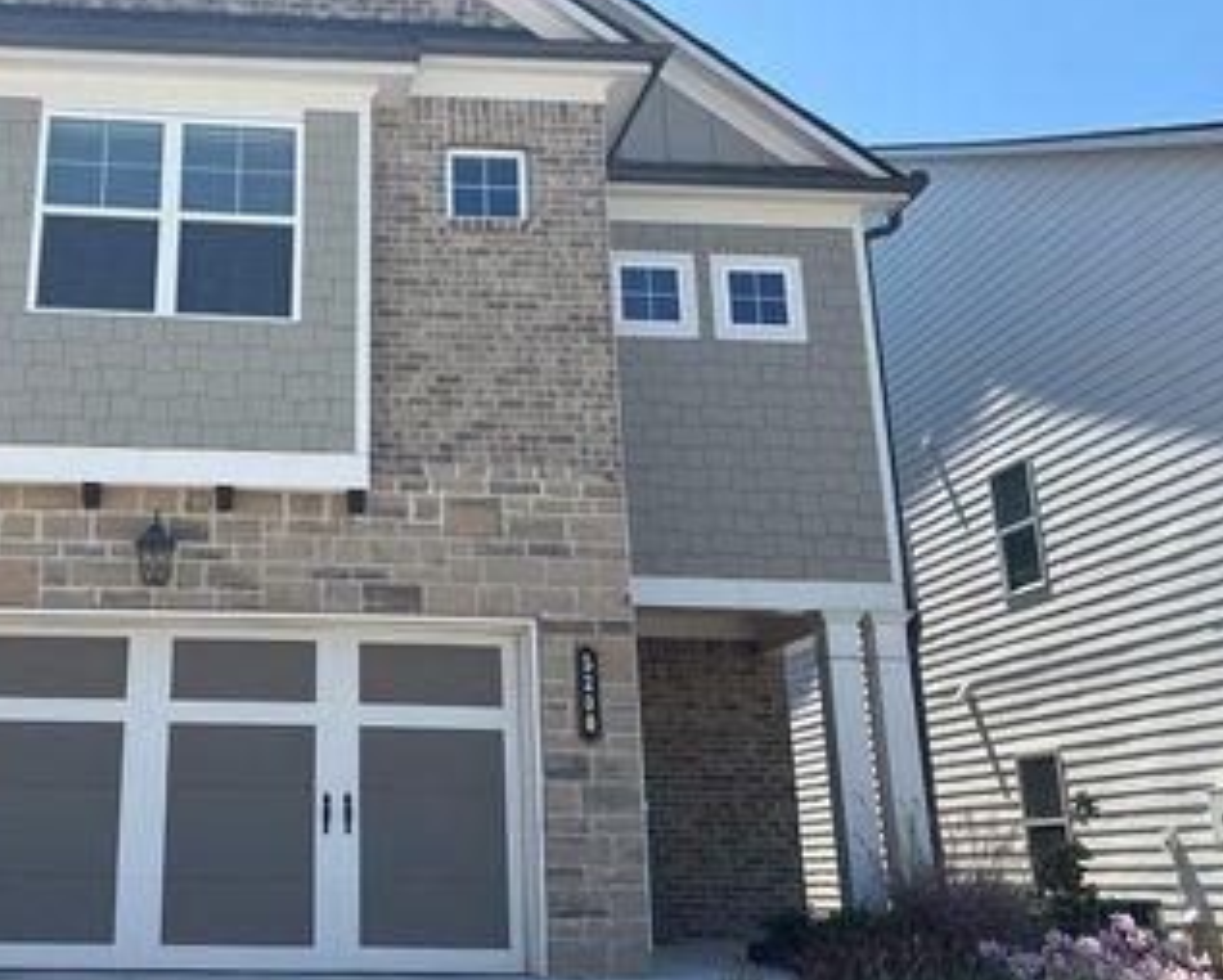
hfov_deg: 44.3
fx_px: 1449
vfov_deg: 37.3
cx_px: 309
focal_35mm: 40
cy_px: 415
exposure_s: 1/2639
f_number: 1.6
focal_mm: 5.96
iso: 50
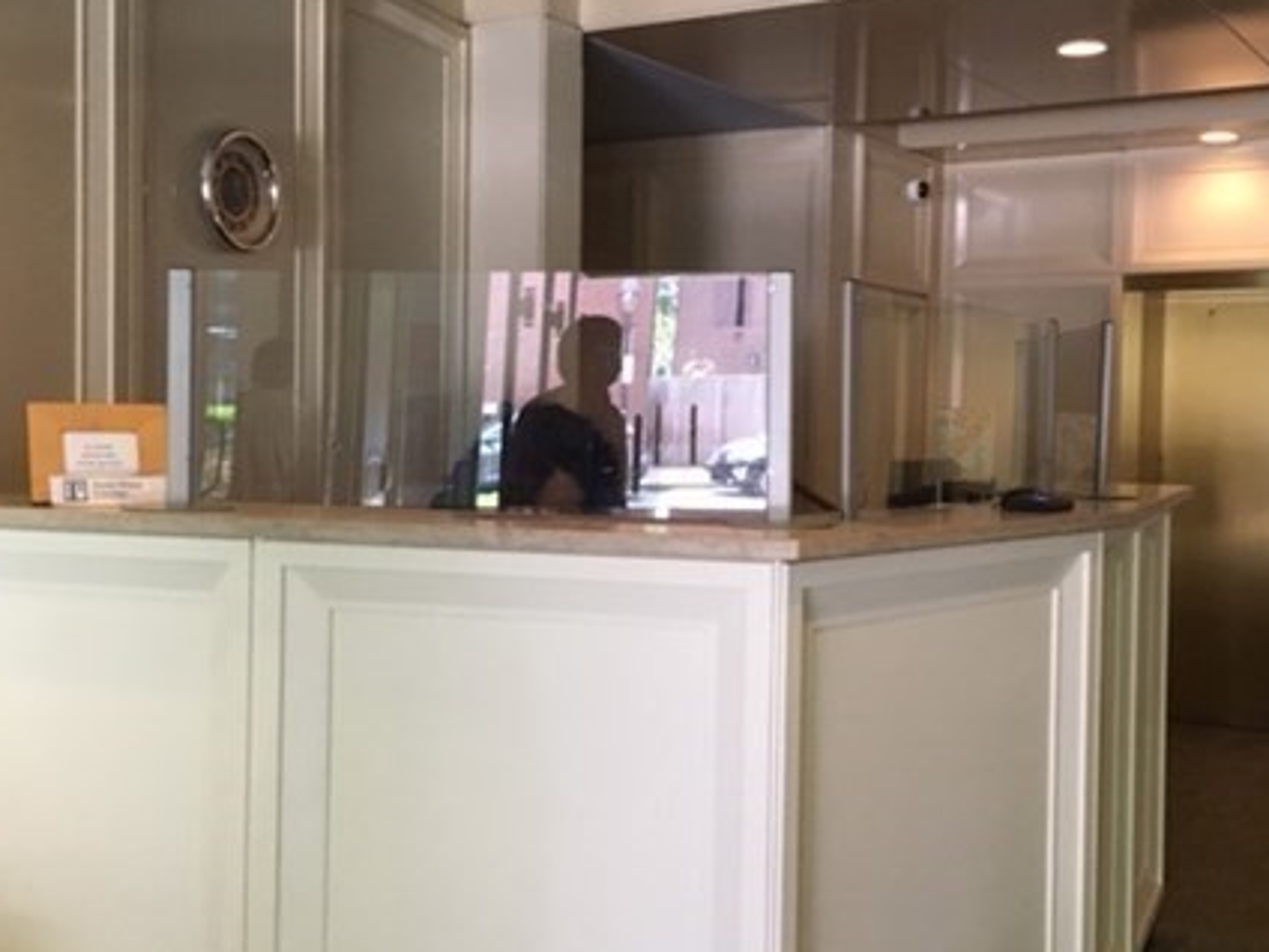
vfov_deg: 35.1
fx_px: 1503
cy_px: 464
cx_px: 763
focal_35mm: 41
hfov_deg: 45.5
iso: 200
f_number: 2.2
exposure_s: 1/30
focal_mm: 4.15
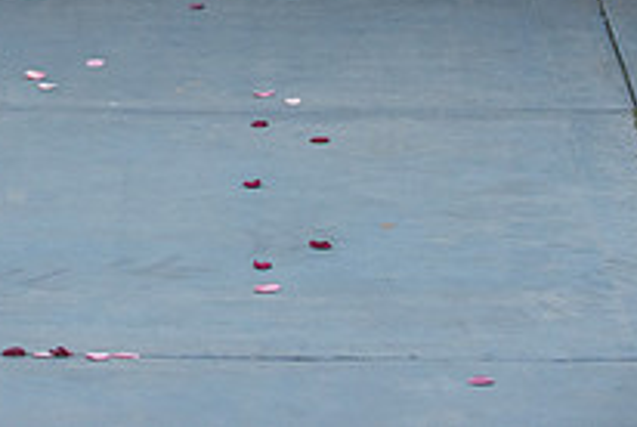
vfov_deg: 5.4
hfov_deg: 8.0
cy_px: -169
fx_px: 4483
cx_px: -164
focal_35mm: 253
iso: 800
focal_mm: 90
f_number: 4
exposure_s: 1/320
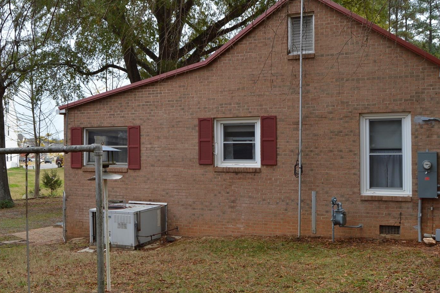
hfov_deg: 48.4
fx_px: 488
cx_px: 191
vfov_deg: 33.3
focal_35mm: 40
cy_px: 140
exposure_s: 1/160
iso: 100
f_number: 7.1
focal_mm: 18
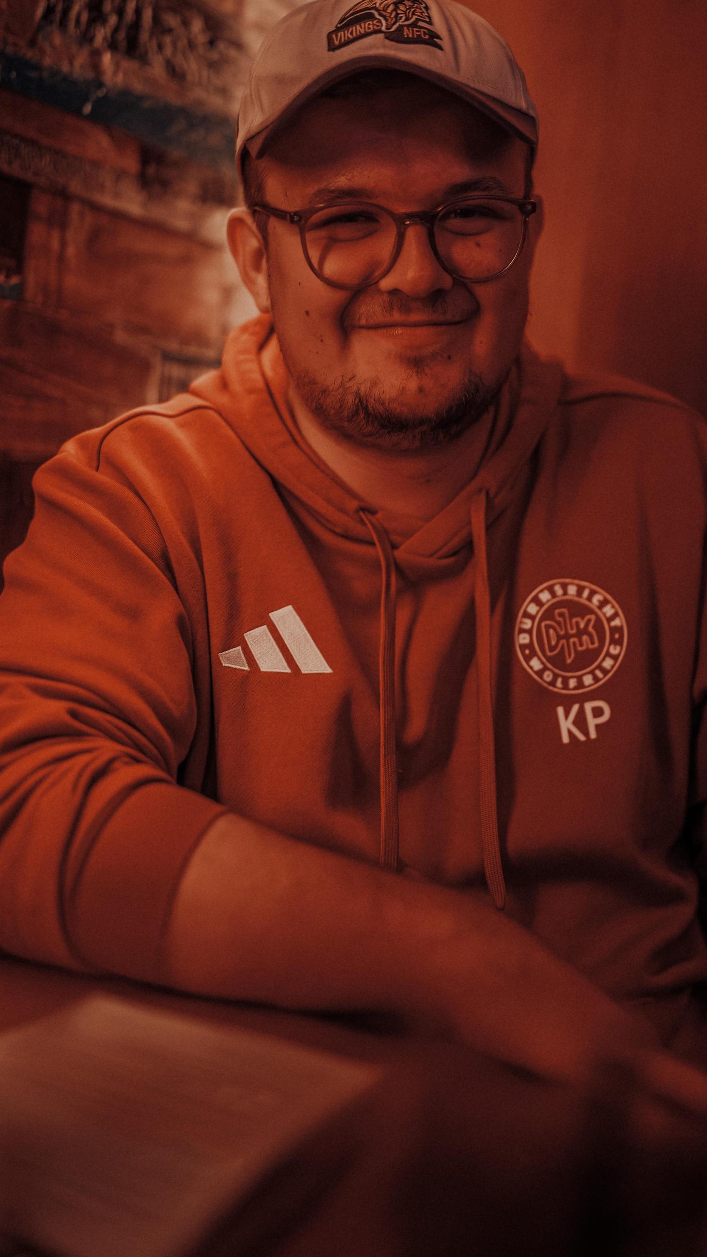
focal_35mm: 40
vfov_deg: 50.5
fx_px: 1333
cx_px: 410
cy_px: 627
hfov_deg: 29.7
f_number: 1.2
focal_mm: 35
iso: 3200
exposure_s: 1/60
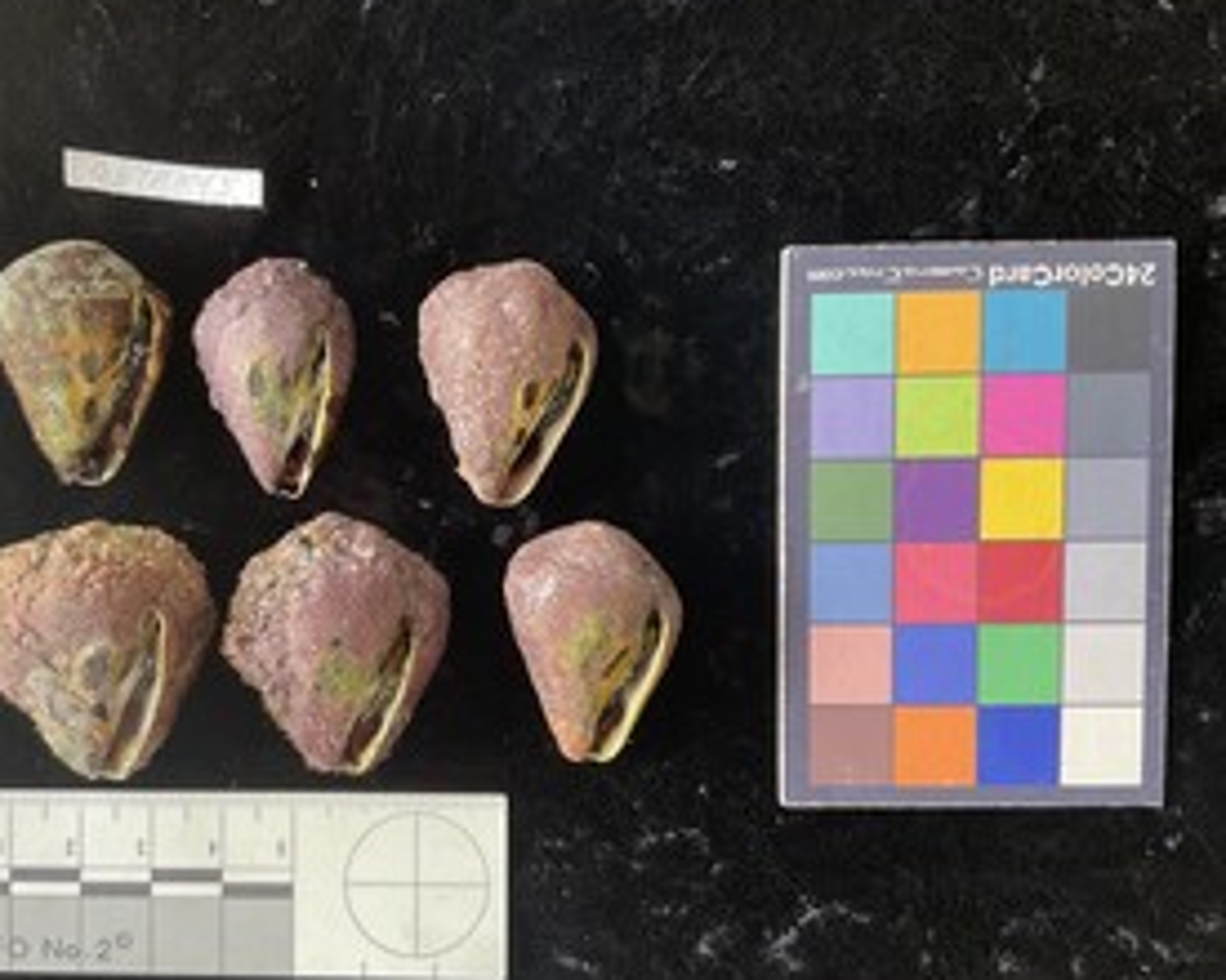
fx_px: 1306
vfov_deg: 41.1
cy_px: 523
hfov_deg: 49.8
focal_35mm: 36
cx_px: 455
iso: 64
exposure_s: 1/120
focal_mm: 3
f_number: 1.8
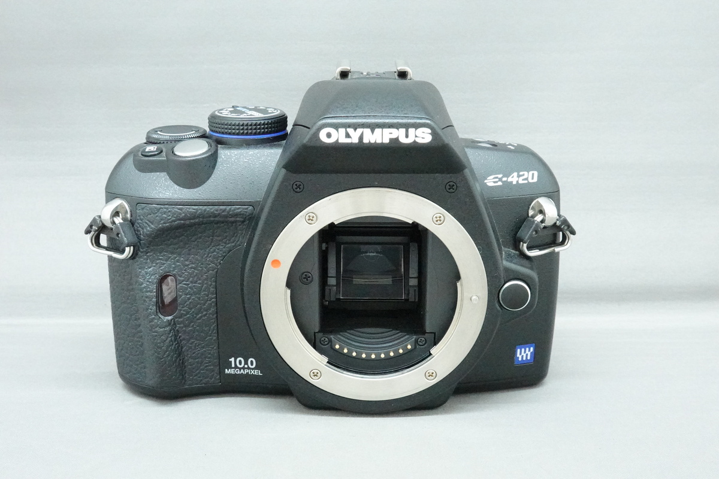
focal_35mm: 48
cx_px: 360
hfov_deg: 41.1
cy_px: 240
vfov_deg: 28.1
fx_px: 959
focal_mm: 18.24
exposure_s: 1/40
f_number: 8
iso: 6400
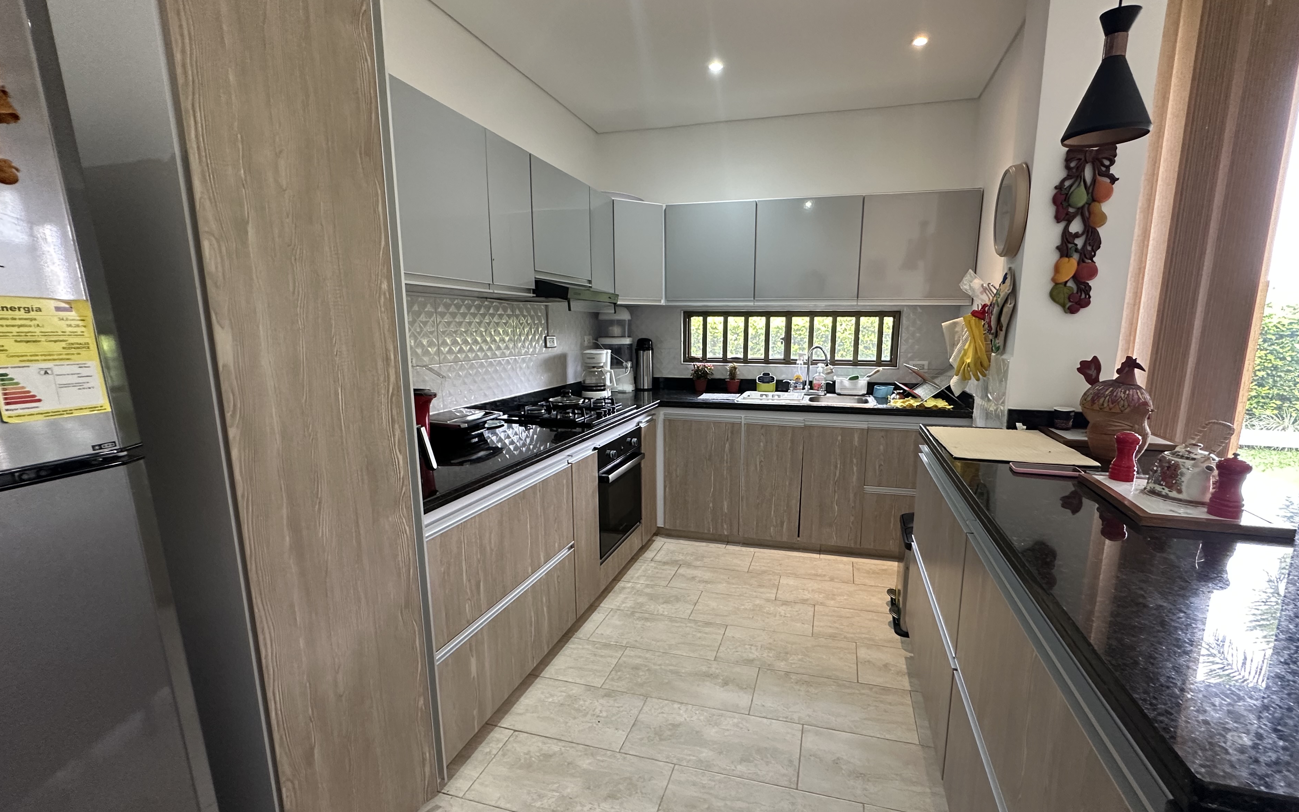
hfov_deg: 97.7
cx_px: 687
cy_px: 428
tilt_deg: -9.6
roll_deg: +0.2
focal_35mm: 16
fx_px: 566
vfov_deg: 71.2
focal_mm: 2.22
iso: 250
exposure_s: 1/99
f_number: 2.2
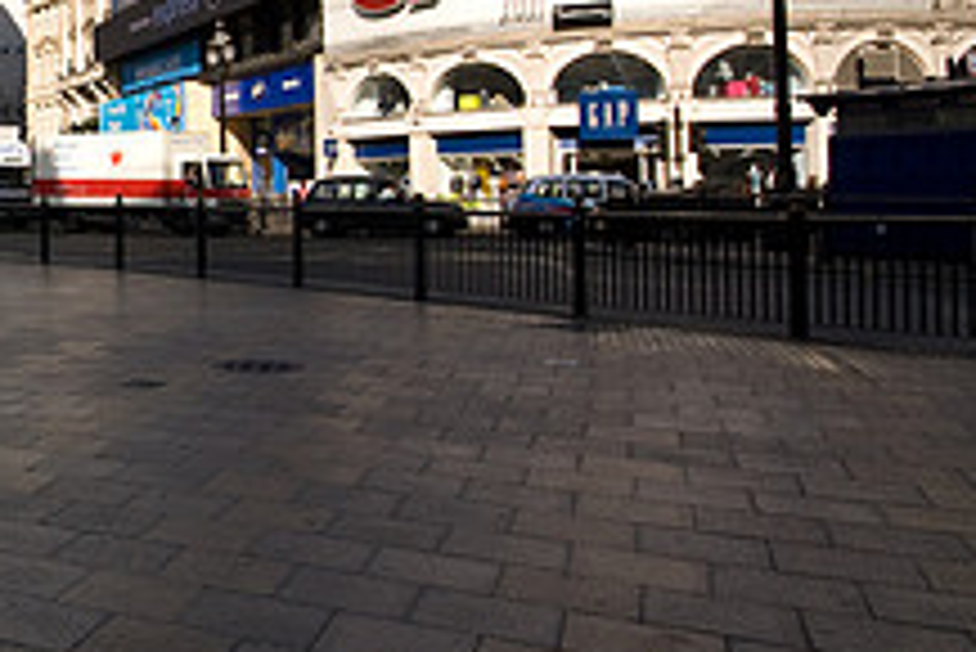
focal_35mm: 40
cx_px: -184
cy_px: 153
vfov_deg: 32.7
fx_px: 1085
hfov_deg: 37.3
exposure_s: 1/320
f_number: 9
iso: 200
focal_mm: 10
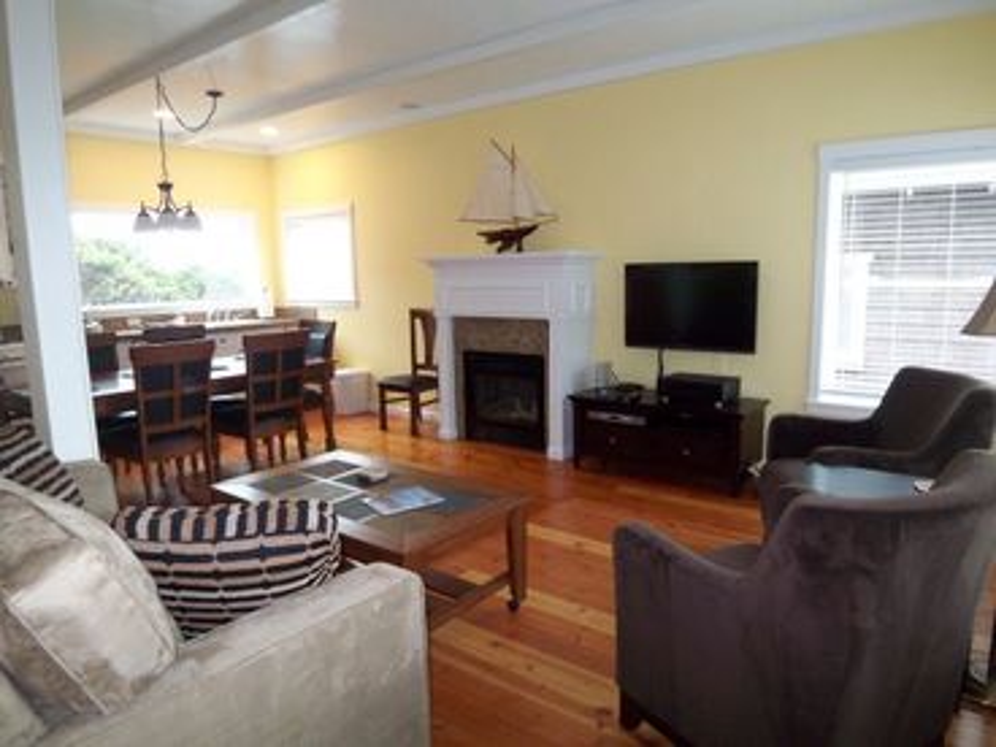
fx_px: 662
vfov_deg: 58.9
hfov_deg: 73.9
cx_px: 498
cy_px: 374
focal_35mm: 23
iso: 125
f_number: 2.8
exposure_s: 1/30
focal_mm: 3.8
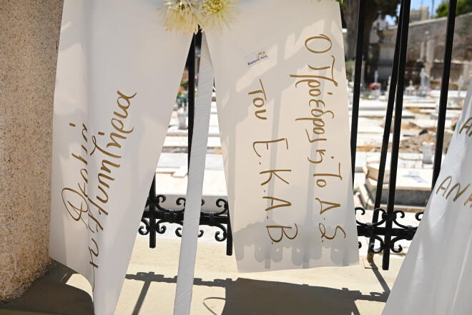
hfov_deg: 49.6
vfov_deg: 34.2
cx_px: 236
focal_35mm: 39
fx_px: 511
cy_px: 158
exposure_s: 1/640
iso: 100
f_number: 5.6
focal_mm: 39
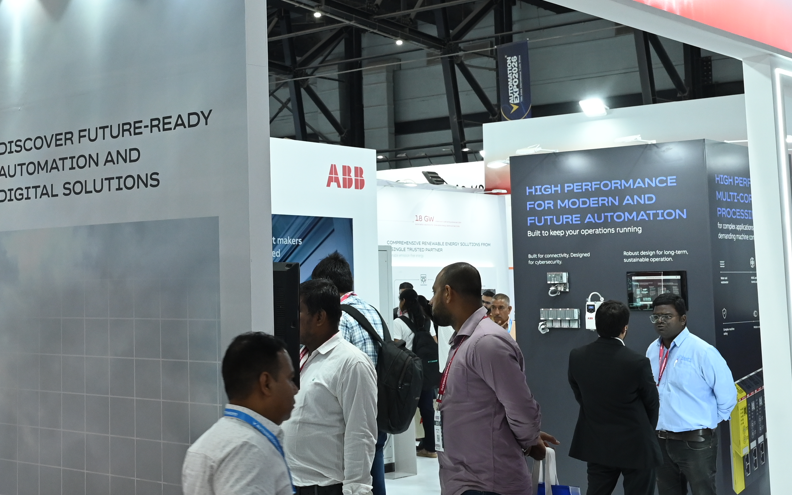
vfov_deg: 22.2
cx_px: 253
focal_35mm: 58
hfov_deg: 34.7
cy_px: 149
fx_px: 1252
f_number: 5.6
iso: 1250
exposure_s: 1/160
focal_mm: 24
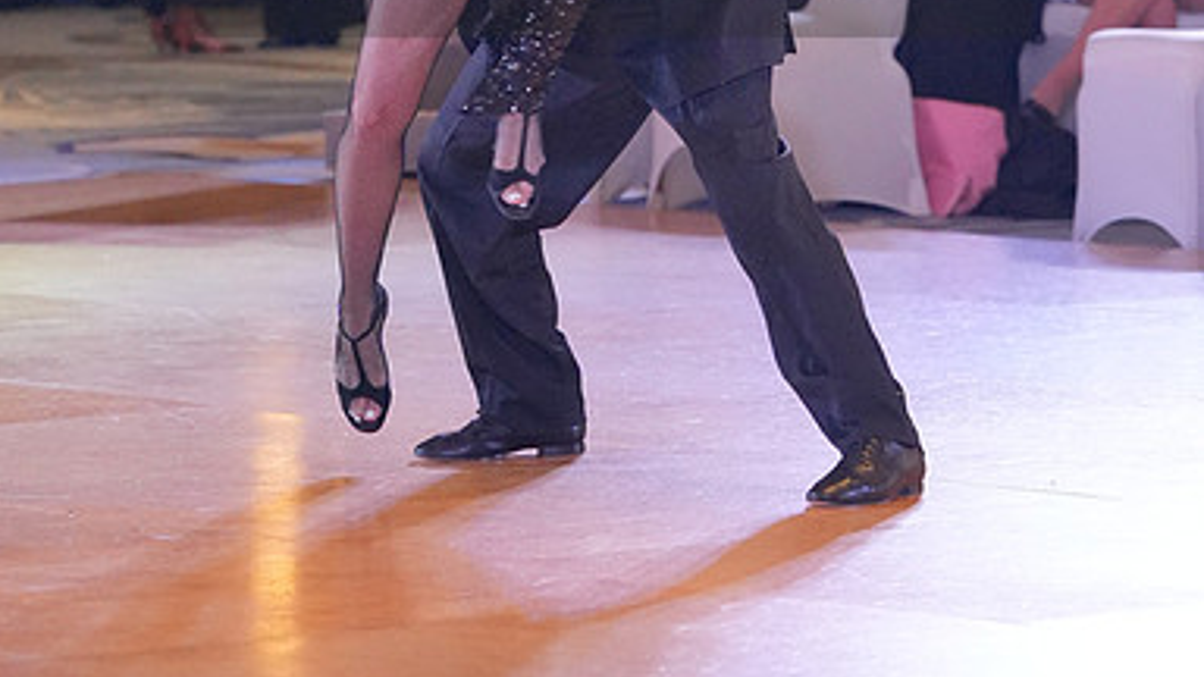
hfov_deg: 7.7
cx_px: 600
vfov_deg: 4.3
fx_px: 8939
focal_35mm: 280
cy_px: -66
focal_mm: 118
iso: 6400
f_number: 3.5
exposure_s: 1/500
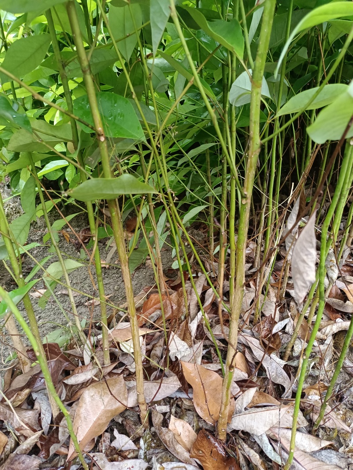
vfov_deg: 69.4
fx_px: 340
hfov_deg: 54.9
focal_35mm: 25
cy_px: 235
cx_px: 176
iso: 1314
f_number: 1.79
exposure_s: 1/25
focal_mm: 4.71
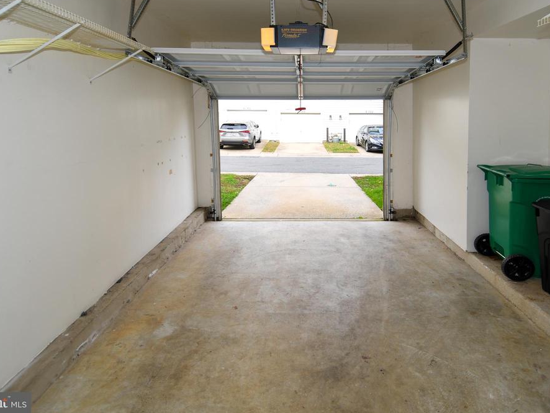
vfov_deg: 66.0
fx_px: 318
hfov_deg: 81.7
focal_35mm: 20
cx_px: 280
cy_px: 203
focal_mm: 12
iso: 100
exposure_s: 1/200
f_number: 4
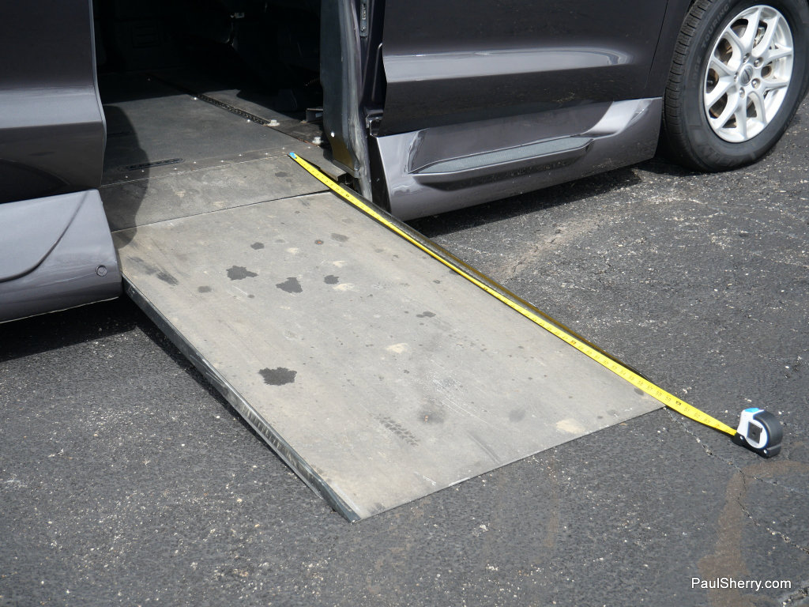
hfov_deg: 42.9
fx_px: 1028
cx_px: 404
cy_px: 304
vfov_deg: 32.9
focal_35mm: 44
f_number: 4.2
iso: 200
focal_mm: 22
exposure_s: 1/200
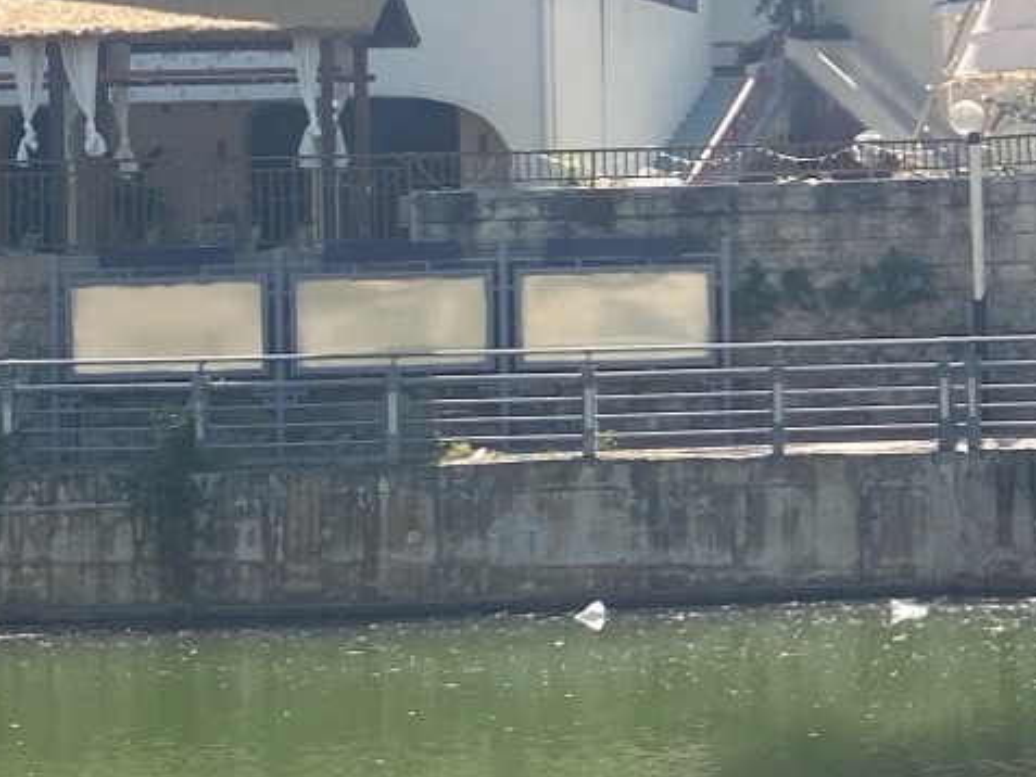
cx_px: 1173
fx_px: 3263
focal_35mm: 109
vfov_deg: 13.5
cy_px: 182
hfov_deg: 17.4
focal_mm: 4.25
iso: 32
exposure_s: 1/1103
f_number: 1.8
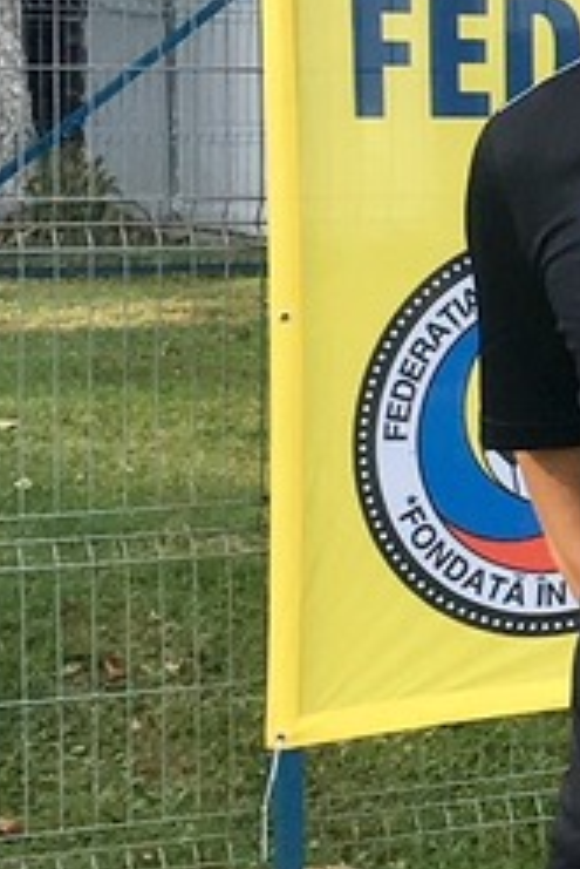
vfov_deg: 13.1
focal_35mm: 156
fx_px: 3764
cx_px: 1578
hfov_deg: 7.9
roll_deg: +0.9
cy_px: 204
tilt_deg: -2.3
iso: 25
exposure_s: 1/1166
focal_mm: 4.15
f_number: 2.2
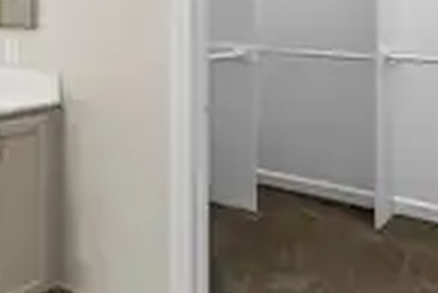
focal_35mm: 47
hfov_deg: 32.4
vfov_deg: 27.3
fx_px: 572
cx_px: -121
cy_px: 8
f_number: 8
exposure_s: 1/4
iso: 400
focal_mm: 17
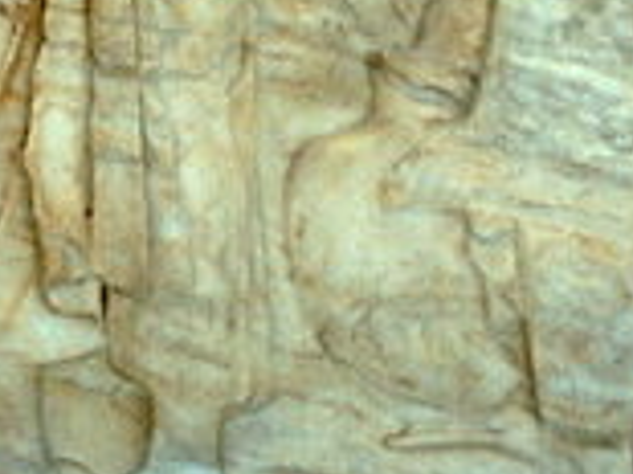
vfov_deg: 9.2
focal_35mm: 158
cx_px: -192
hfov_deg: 12.1
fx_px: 2887
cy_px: -145
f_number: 4.9
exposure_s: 1/100
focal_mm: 8.8
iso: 125
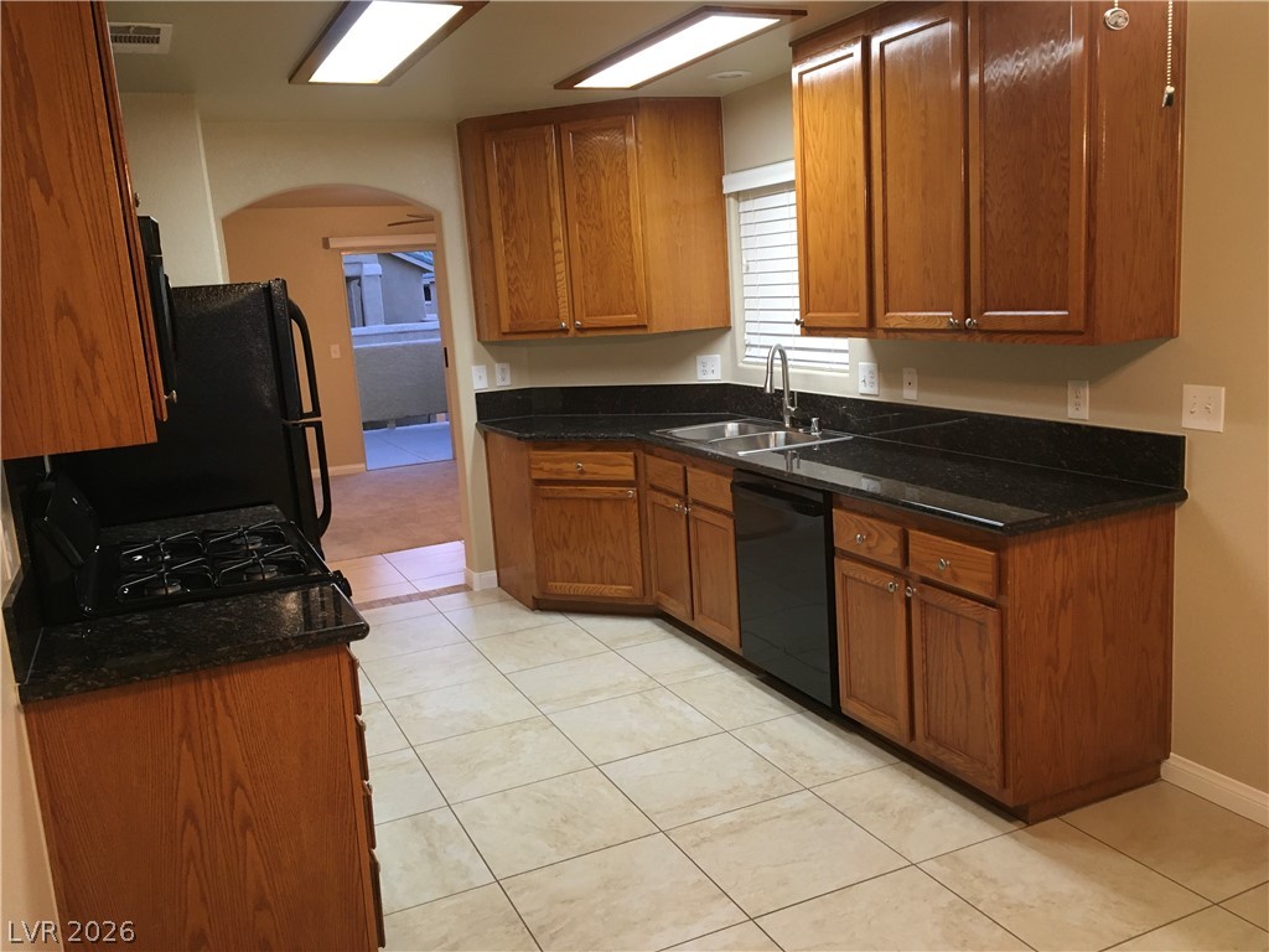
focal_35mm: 29
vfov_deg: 48.2
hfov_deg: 61.7
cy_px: 476
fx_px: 1063
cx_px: 634
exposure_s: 1/30
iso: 100
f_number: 2.2
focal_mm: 4.15
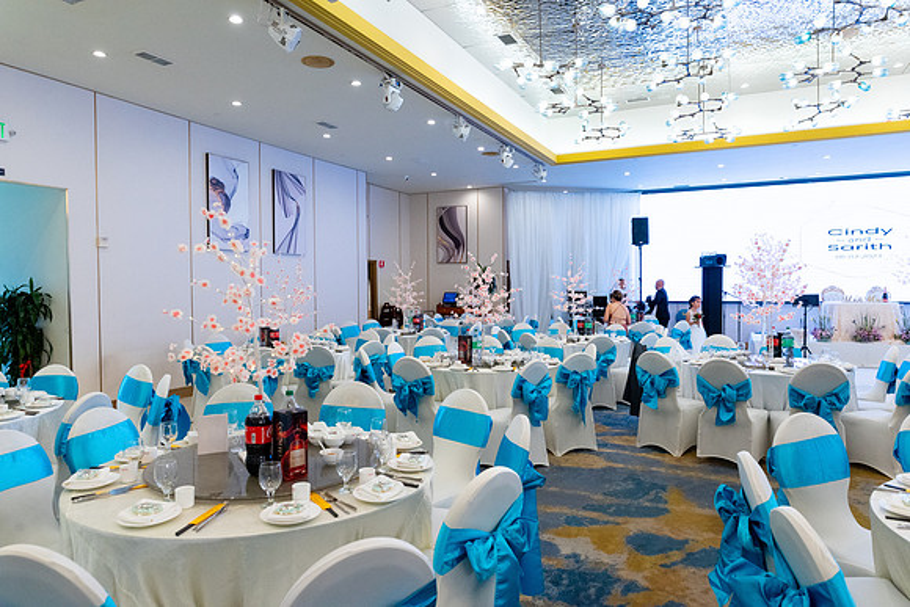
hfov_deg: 73.7
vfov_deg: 53.2
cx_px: 455
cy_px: 304
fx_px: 607
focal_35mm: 24
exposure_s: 1/250
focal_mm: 24
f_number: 5.6
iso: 2000
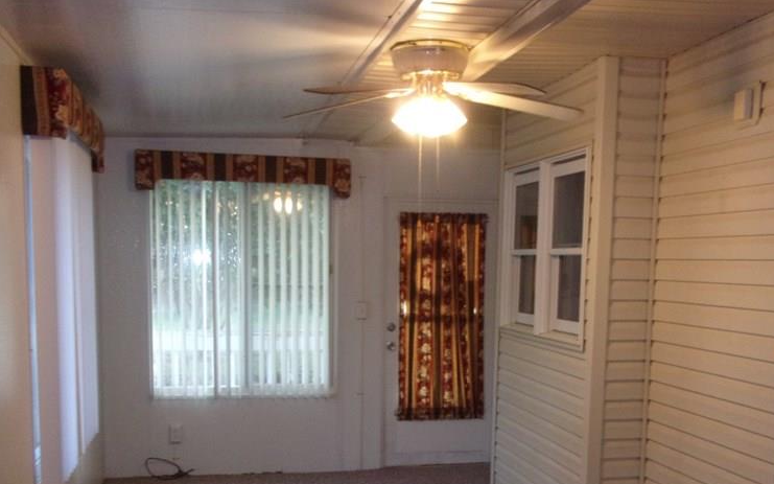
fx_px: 865
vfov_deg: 30.5
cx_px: 400
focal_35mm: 41
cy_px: 383
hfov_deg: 48.2
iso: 320
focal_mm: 5.1
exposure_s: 1/34
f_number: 3.9
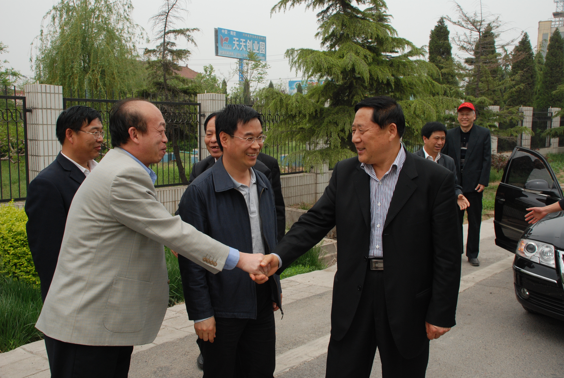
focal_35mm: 36
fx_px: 565
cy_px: 189
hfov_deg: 53.1
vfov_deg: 37.0
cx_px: 282
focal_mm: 24
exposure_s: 1/500
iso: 320
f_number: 7.1
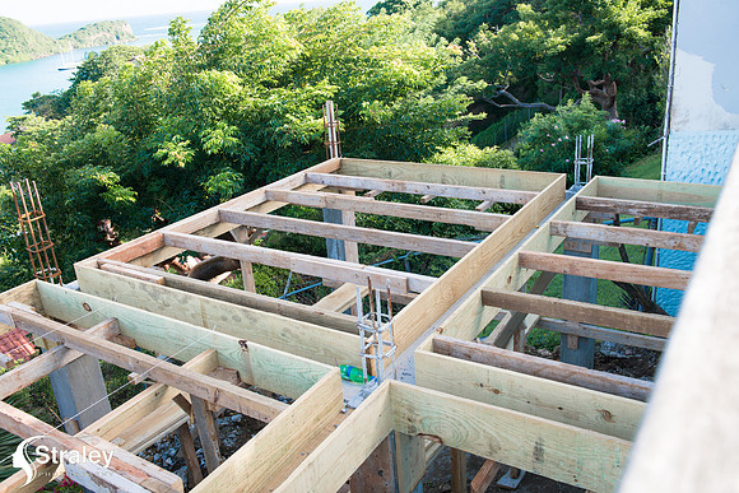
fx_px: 657
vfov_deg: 41.1
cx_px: 370
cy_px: 246
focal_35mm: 32
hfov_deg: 58.7
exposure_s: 1/125
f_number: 6.3
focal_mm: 32
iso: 160
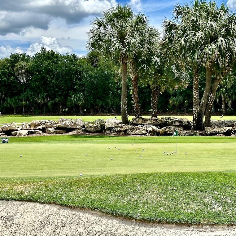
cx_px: 122
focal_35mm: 57
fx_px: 440
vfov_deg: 30.0
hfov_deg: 30.0
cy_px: 117
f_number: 1.78
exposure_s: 1/3597
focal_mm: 6.86
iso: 64
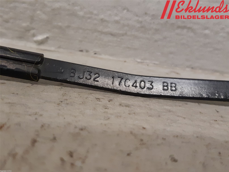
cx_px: 114
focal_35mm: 26
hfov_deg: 67.3
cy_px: 86
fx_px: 172
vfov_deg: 53.1
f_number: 1.7
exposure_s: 1/50
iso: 320
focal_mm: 3.93
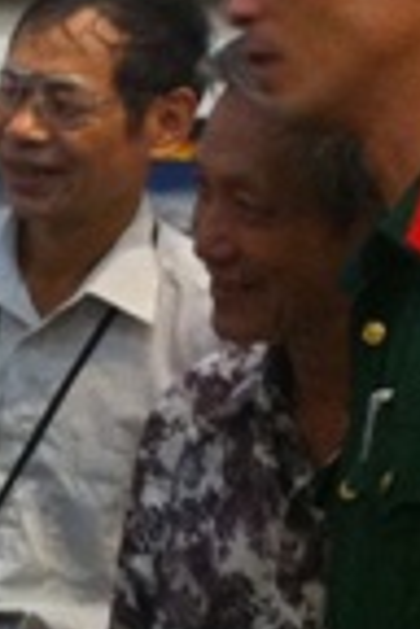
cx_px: -385
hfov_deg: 8.1
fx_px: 2835
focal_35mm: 162
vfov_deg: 12.7
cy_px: 328
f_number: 2.8
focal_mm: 3.85
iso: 320
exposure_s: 1/15
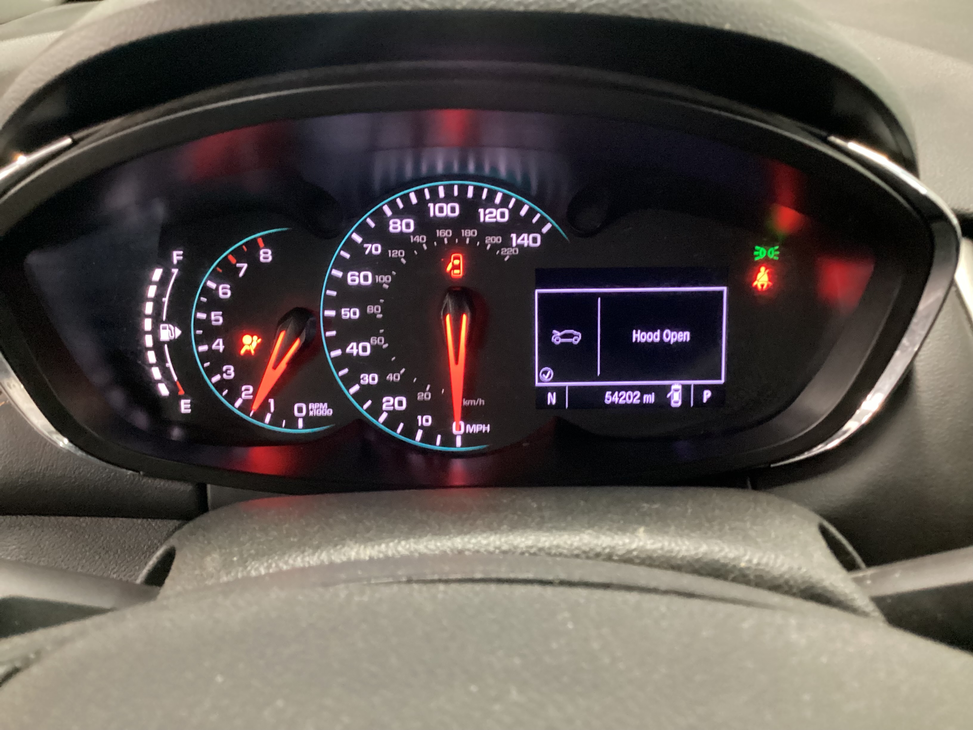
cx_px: 486
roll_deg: -1.7
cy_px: 365
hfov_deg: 58.4
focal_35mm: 31
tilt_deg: -26.3
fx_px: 871
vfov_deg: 45.4
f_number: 2.4
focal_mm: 3.3
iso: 640
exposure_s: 1/17
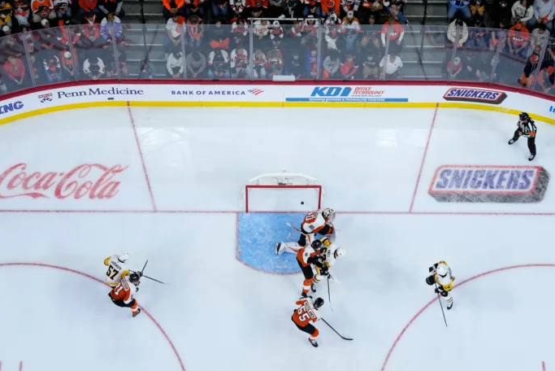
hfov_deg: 22.6
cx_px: 284
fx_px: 1388
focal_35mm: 90
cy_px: 186
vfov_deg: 15.2
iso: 2000
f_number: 4
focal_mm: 82
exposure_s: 1/2000
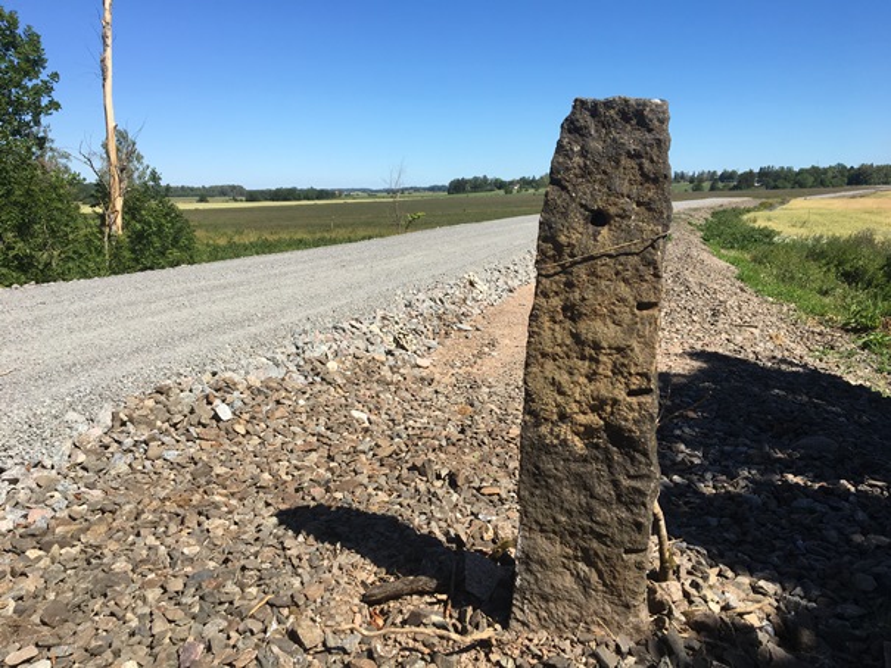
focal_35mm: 29
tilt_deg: -10.9
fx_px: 747
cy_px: 334
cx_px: 446
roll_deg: +0.8
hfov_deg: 61.6
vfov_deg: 48.2
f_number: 2.2
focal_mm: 4.15
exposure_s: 1/1425
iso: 25
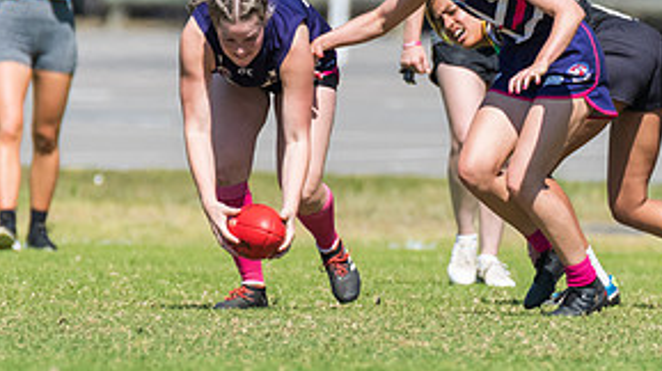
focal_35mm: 1671
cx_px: 460
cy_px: 243
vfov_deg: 0.7
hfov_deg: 1.3
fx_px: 29308
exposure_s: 1/2000
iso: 800
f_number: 6.3
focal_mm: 600
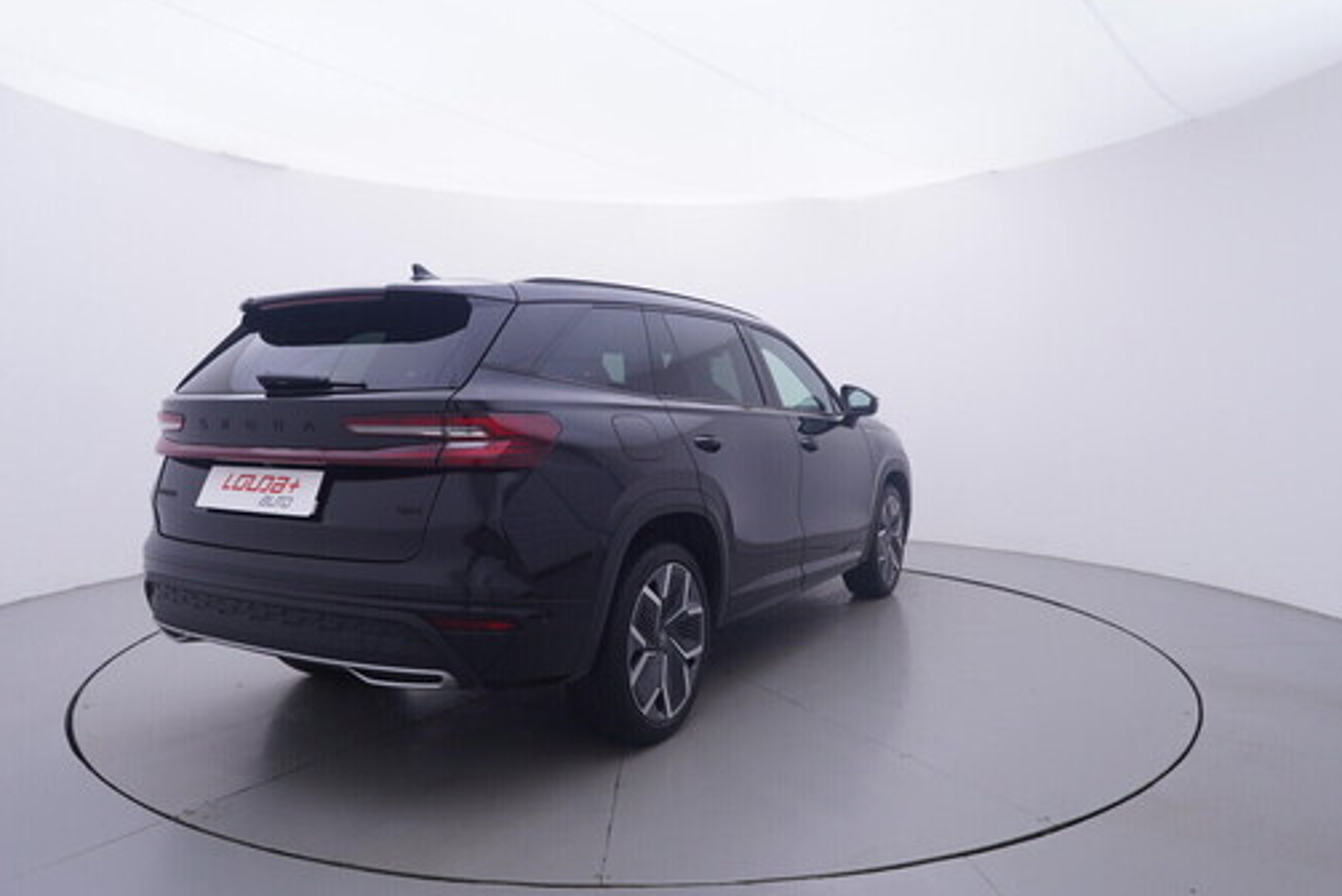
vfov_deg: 52.2
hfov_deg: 72.5
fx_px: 915
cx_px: 663
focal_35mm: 25
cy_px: 452
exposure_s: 1/80
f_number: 5
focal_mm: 15
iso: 200
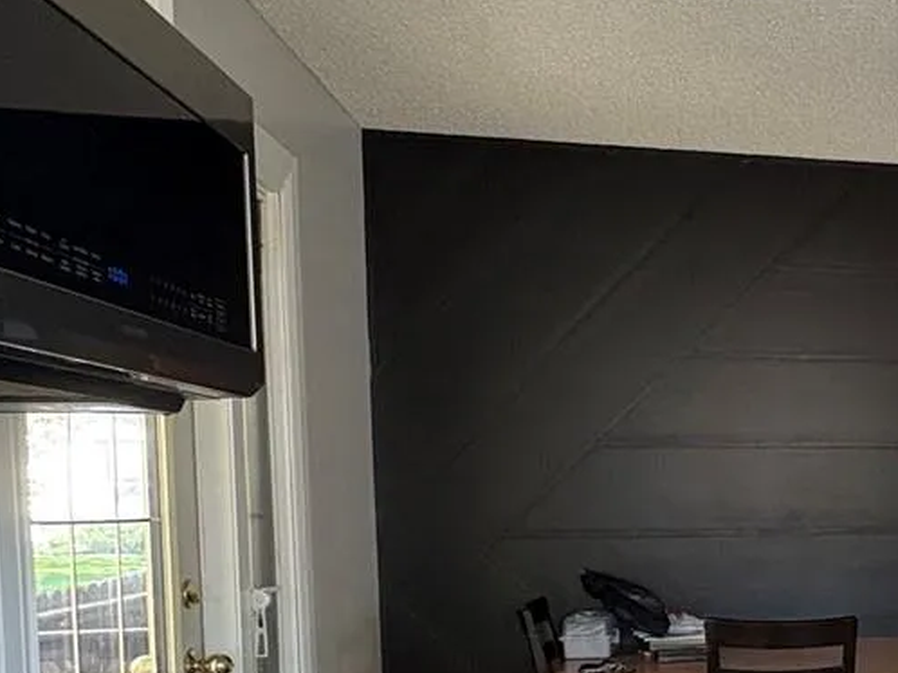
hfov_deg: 36.2
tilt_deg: -2.5
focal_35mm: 45
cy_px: 556
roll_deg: +0.7
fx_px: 1167
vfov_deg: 31.2
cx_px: 970
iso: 320
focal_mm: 2.22
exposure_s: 1/60
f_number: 2.2
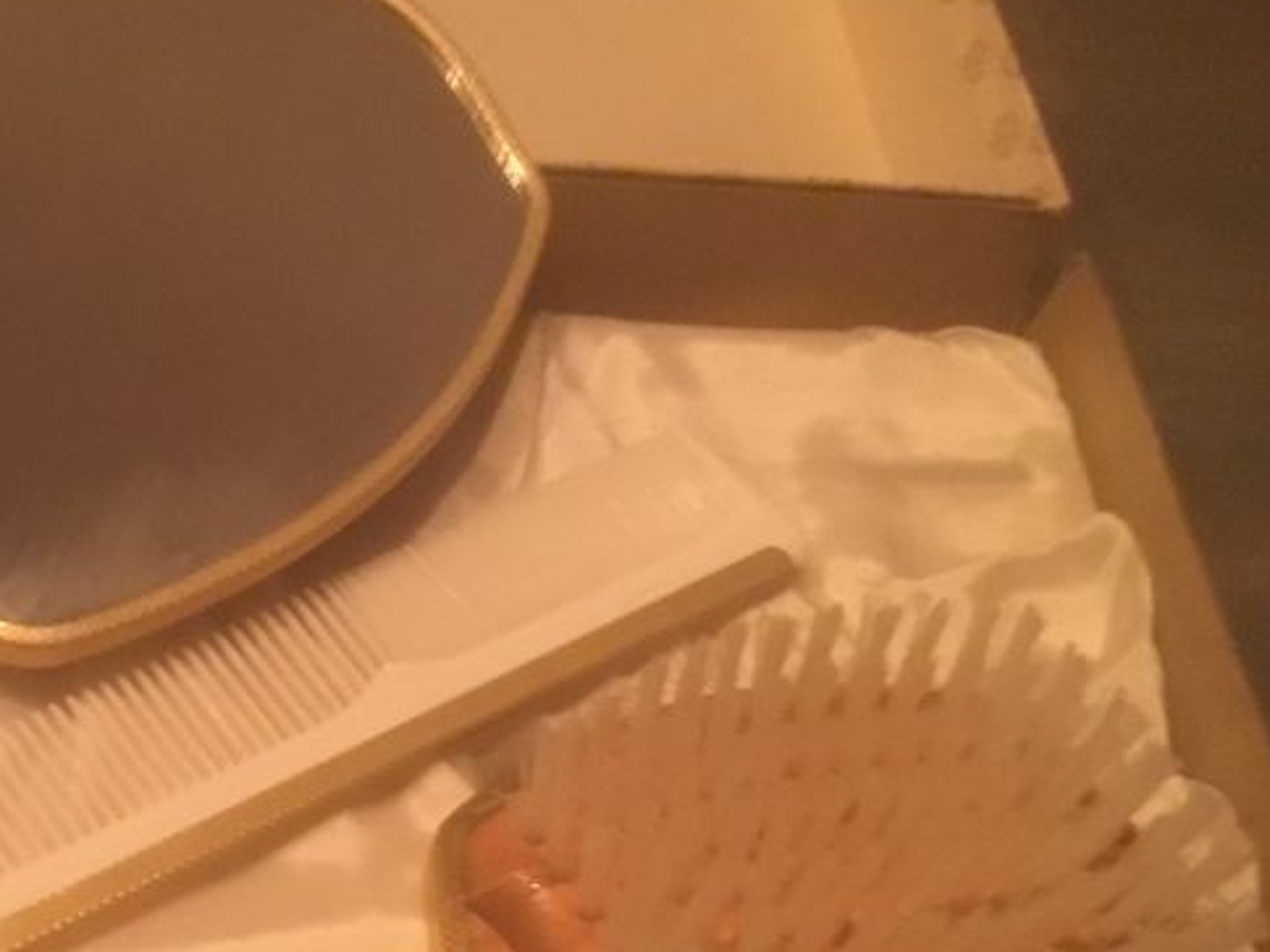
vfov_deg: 22.8
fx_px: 2348
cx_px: 173
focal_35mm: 64
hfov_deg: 29.3
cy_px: 658
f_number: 2.4
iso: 500
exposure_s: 1/17
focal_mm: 3.3
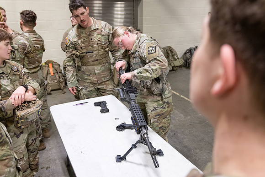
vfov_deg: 42.3
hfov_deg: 60.3
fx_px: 228
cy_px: 88
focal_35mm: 31
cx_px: 132
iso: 2500
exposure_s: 1/250
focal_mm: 31
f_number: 4
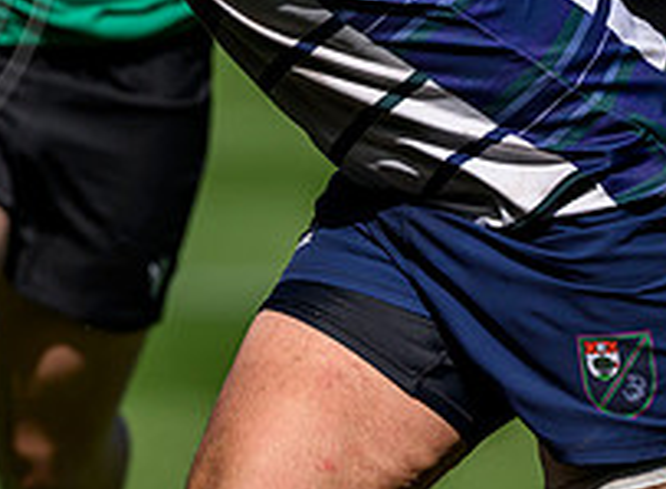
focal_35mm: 1358
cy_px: -15
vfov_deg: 1.1
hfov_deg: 1.5
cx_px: -489
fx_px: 25928
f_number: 4
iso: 500
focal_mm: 400
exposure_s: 1/6400
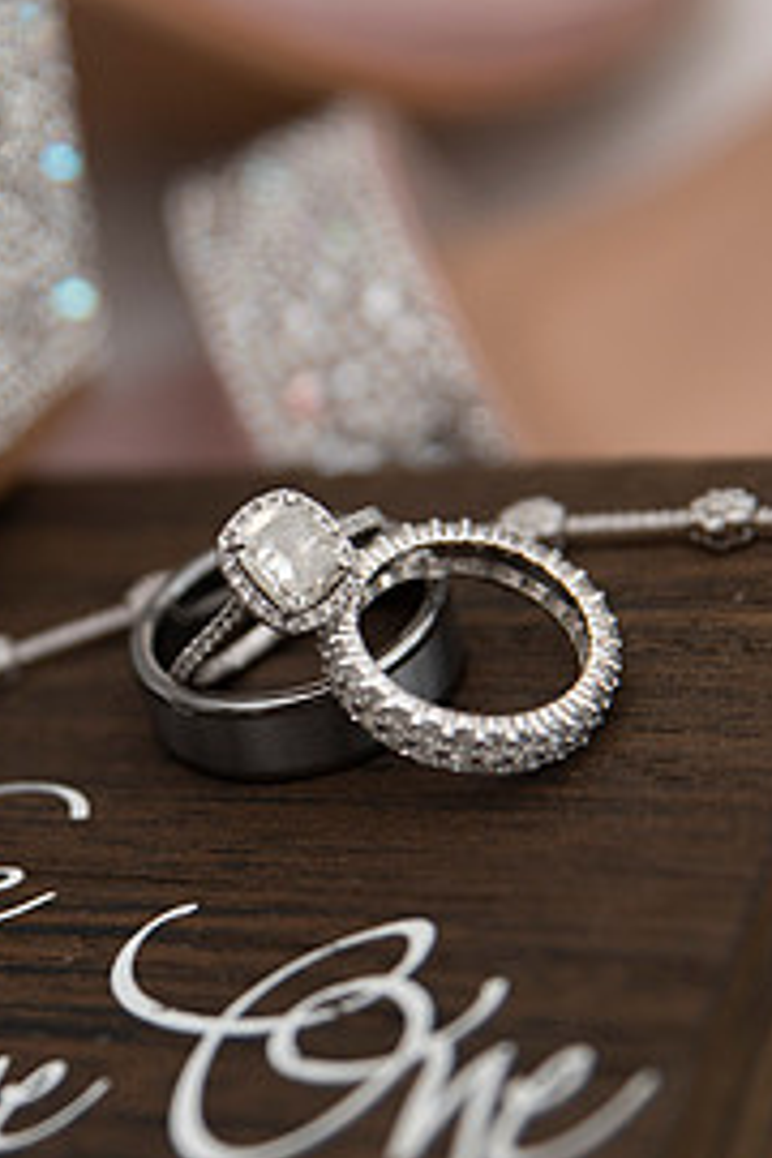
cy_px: 746
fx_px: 4278
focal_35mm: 133
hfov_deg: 10.3
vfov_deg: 15.4
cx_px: 81
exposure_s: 1/640
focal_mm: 62
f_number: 2.8
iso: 400
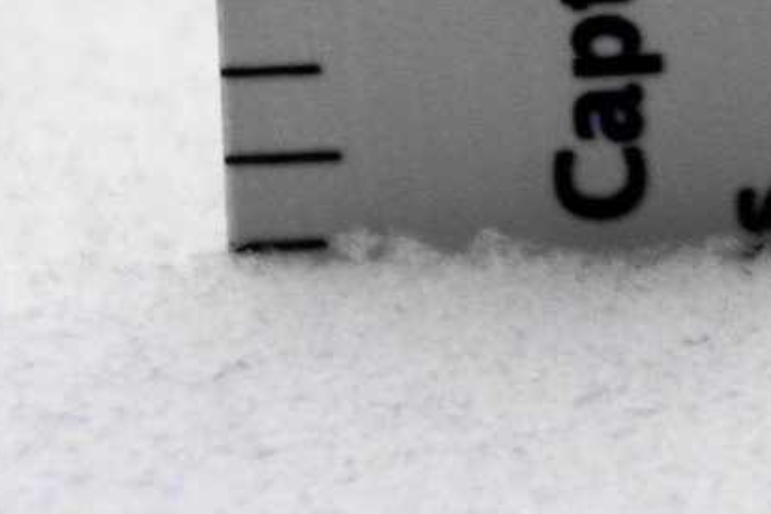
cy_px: -9
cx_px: 669
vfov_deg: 1.5
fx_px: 19473
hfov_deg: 2.3
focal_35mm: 909
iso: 125
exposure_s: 1/400
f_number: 6.3
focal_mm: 250
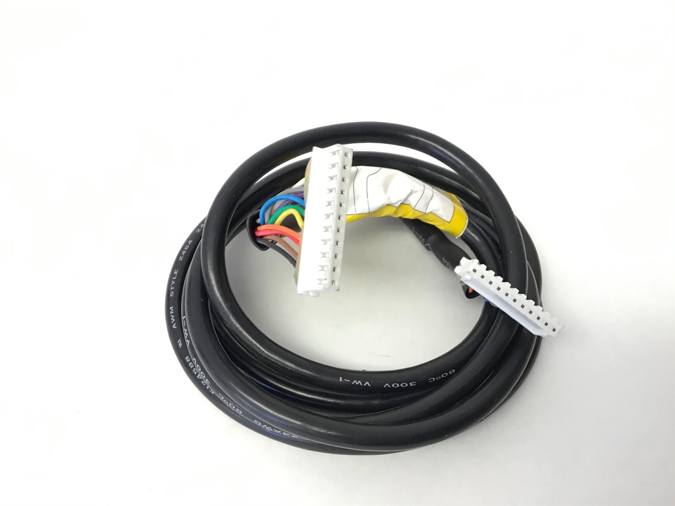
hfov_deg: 58.4
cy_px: 253
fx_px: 604
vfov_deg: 45.4
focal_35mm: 31
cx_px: 338
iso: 40
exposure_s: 1/30
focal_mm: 3.3
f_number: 2.4
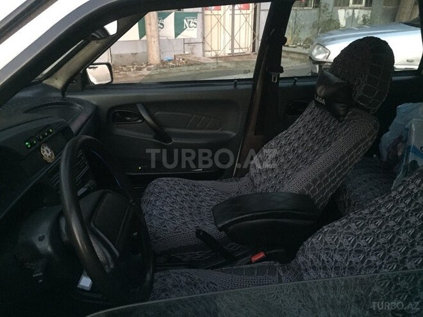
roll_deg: -0.3
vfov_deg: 48.2
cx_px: 212
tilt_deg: -22.9
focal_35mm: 29
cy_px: 158
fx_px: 354
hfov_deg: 61.7
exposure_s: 1/17
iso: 800
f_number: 2.2
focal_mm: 4.15
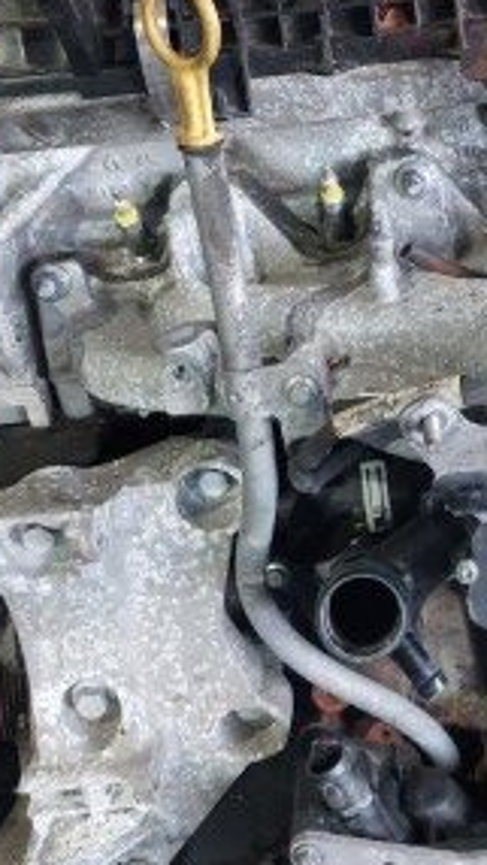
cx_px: 442
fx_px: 1400
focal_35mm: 61
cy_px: 357
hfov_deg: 19.4
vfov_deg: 34.3
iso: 250
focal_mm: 5.23
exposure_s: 1/50
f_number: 1.8
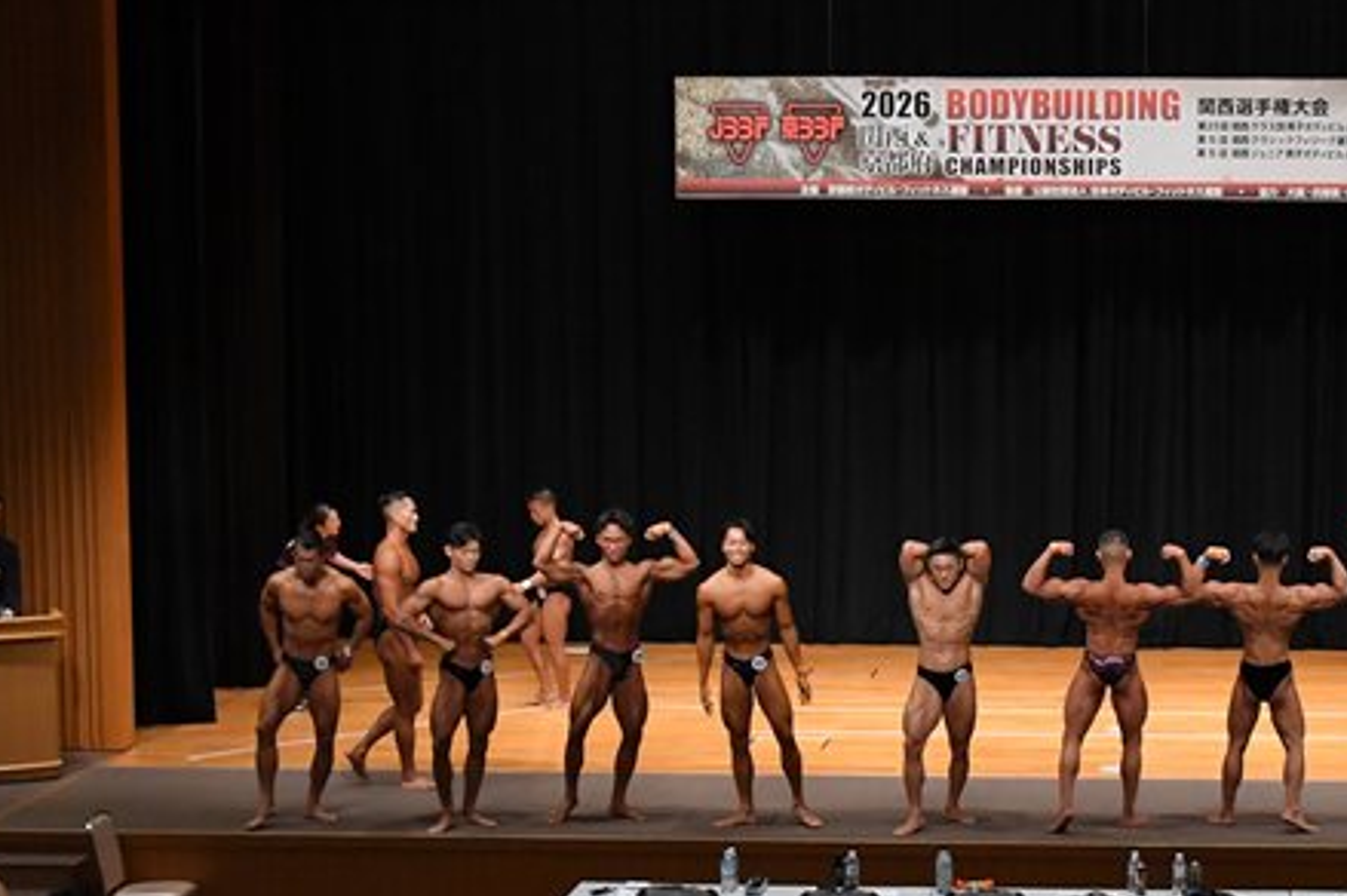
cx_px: 1051
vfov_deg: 15.1
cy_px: 589
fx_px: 3365
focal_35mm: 90
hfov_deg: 22.4
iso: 4000
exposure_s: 1/400
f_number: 5.6
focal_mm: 34
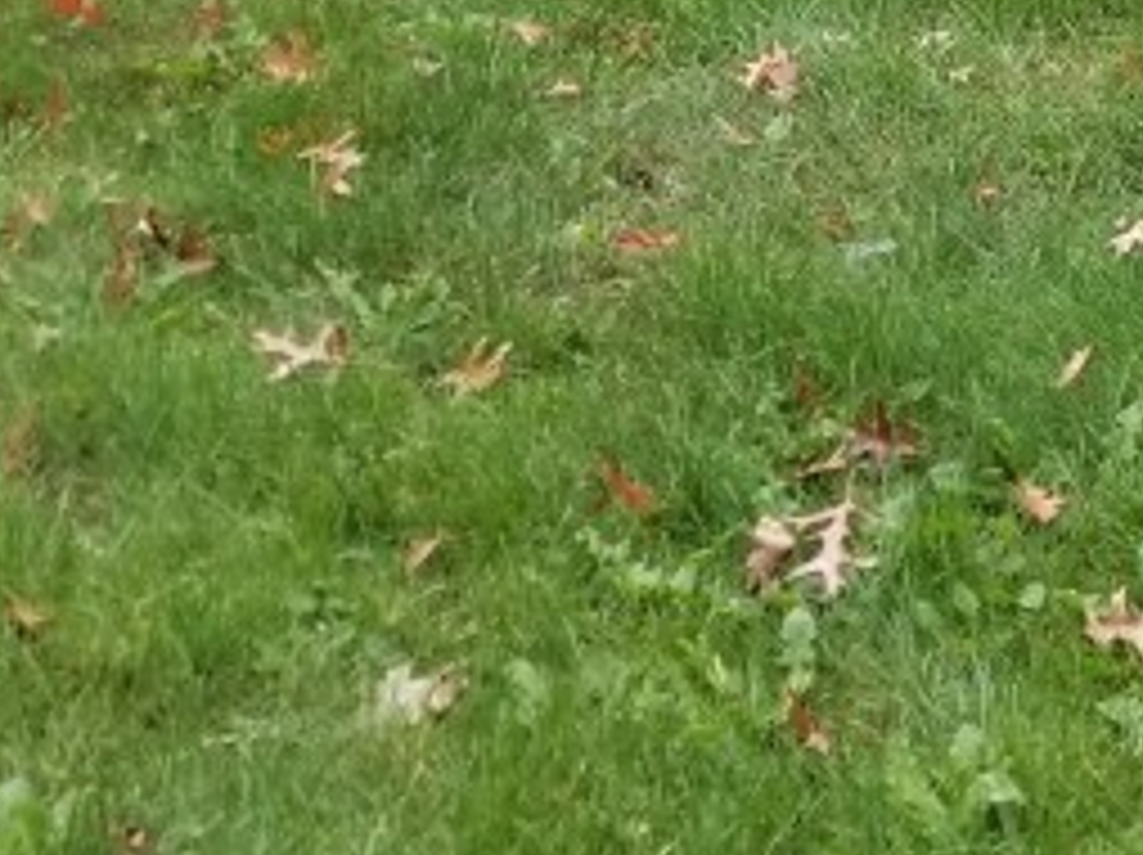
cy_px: -752
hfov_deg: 17.7
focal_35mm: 105
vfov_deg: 12.6
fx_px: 3464
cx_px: 1444
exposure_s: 1/100
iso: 64
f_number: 1.7
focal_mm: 4.25
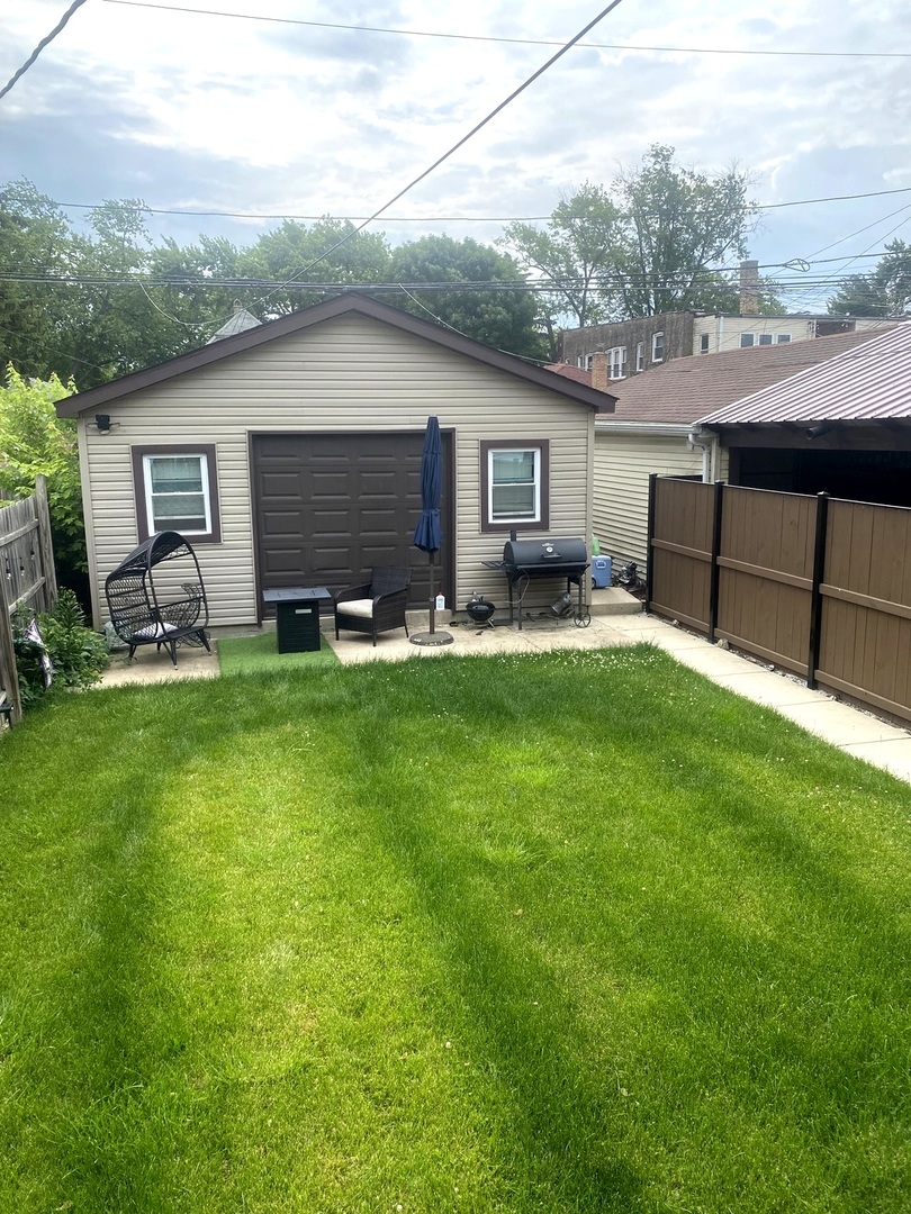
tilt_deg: -10.7
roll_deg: +0.1
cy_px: 607
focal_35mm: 26
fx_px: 912
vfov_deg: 67.3
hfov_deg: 53.1
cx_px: 456
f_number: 1.8
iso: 32
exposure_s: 1/2028
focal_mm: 4.25
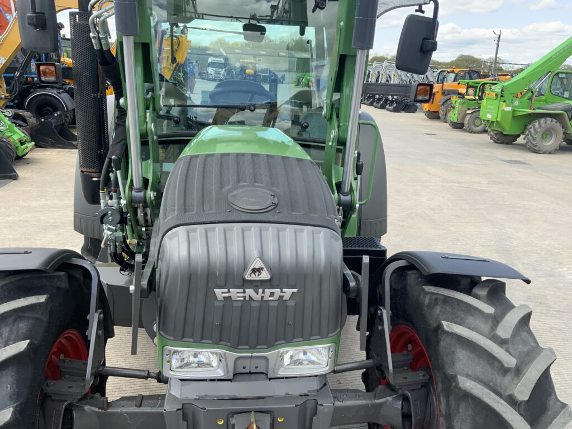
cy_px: 214
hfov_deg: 61.7
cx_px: 286
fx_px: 479
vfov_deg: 48.2
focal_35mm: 29
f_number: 1.8
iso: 16
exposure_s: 1/389
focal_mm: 3
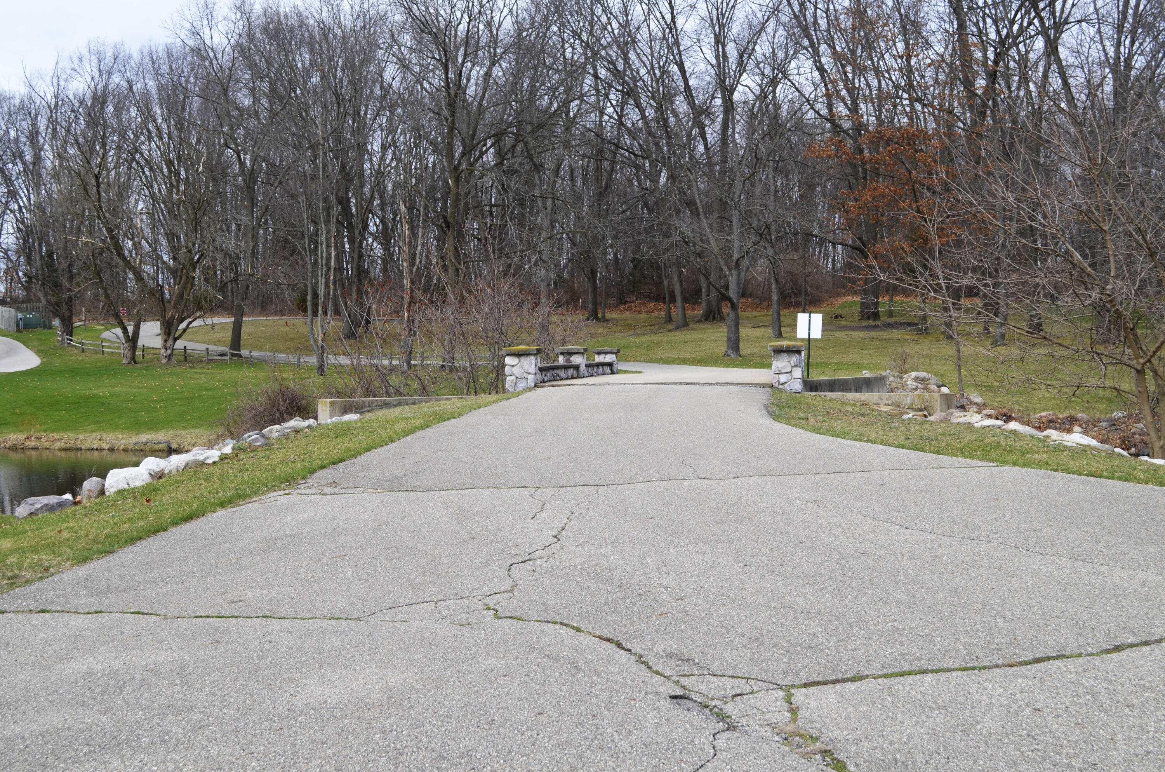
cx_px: 582
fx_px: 1453
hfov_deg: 43.7
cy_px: 386
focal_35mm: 45
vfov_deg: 29.7
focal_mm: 30
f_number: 8
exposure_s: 1/250
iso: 140
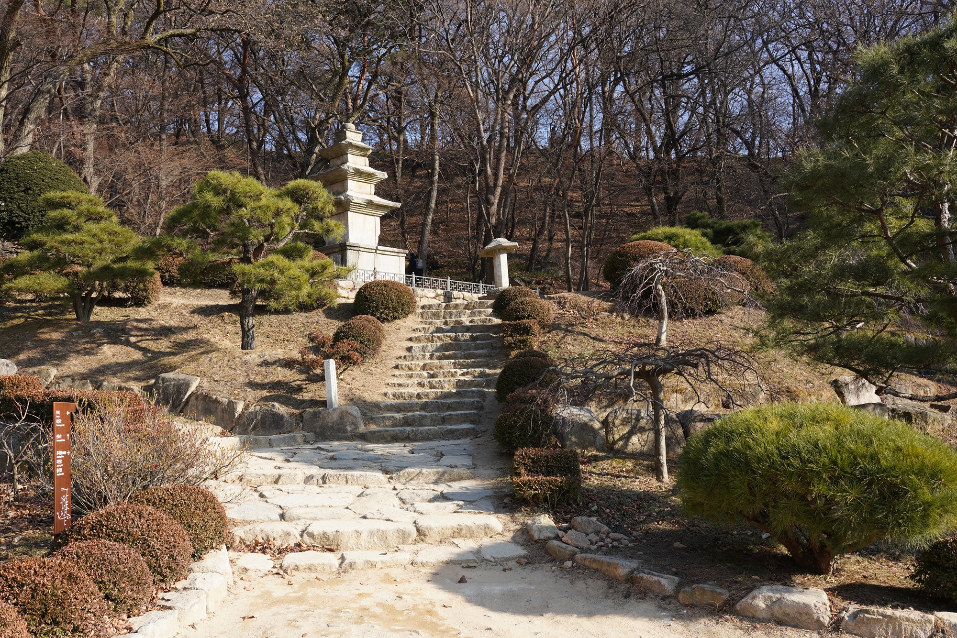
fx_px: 904
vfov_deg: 38.9
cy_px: 319
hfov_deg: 55.8
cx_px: 478
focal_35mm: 34
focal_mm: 34
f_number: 9
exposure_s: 1/100
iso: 100
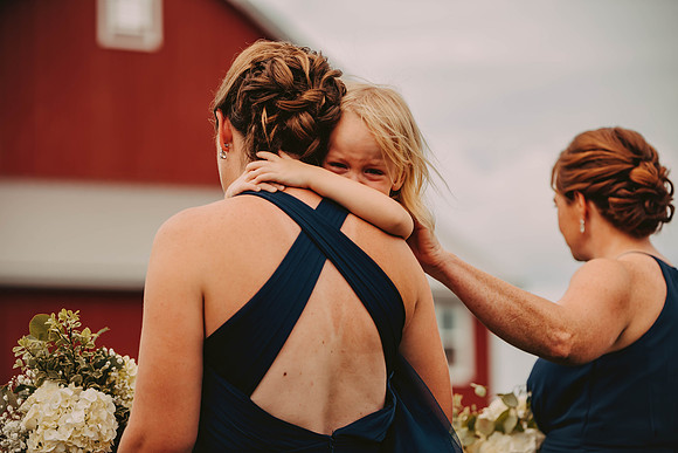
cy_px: 226
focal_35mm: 105
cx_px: 339
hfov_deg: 19.5
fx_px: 1978
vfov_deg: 13.0
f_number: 2.8
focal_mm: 105
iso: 200
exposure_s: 1/2000
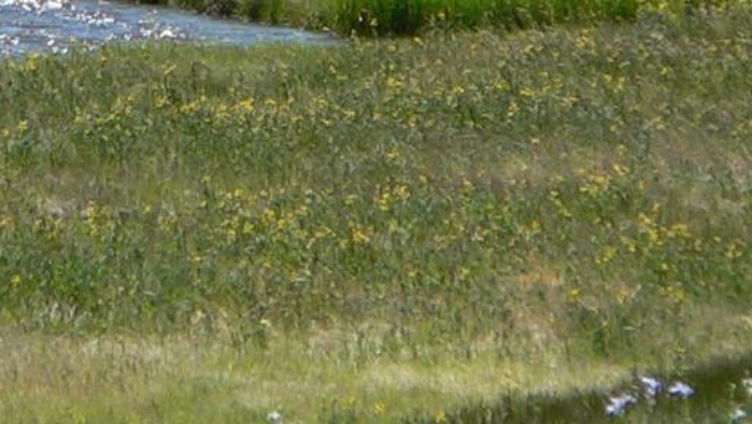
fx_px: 18633
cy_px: -12
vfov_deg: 1.3
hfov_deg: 2.3
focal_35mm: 934
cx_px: 115
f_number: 4
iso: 80
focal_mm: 36.1
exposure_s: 1/400
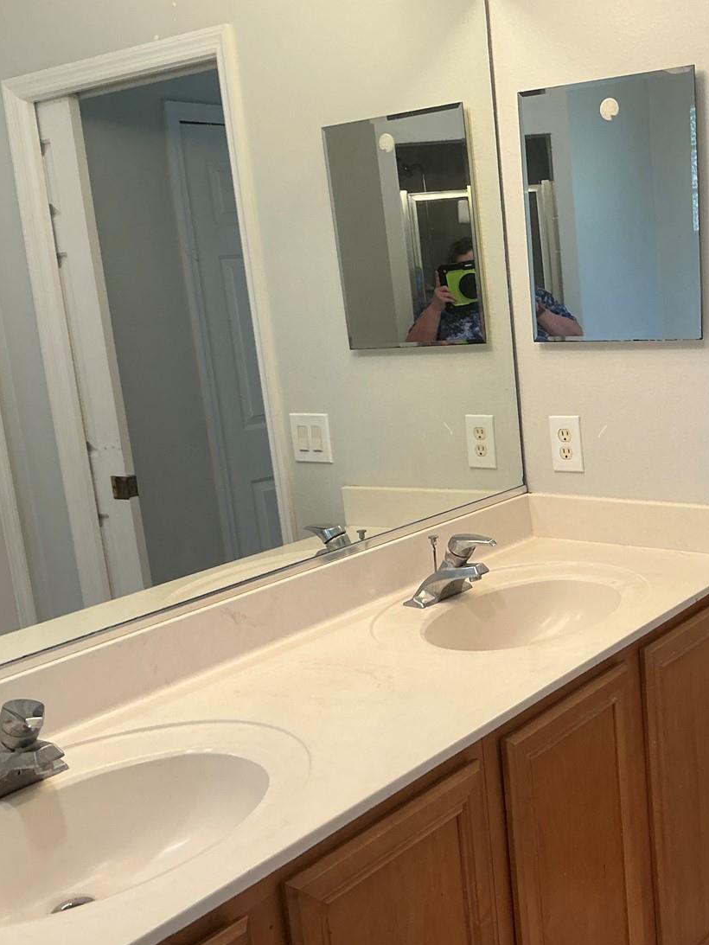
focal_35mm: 41
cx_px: 565
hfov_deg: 34.1
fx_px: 1119
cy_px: 505
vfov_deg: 45.7
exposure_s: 1/60
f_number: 1.8
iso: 50
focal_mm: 3
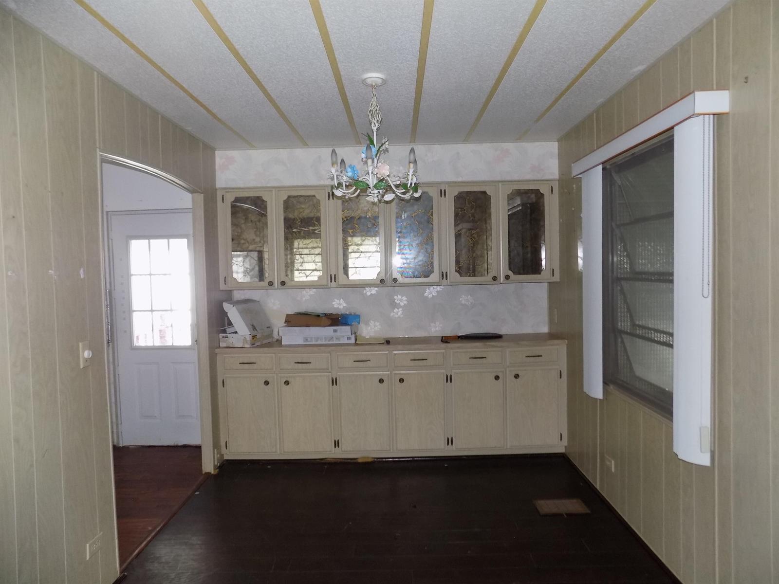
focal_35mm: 23
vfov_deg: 58.9
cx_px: 390
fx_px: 518
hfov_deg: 73.9
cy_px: 292
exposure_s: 1/30
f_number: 3.1
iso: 200
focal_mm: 4
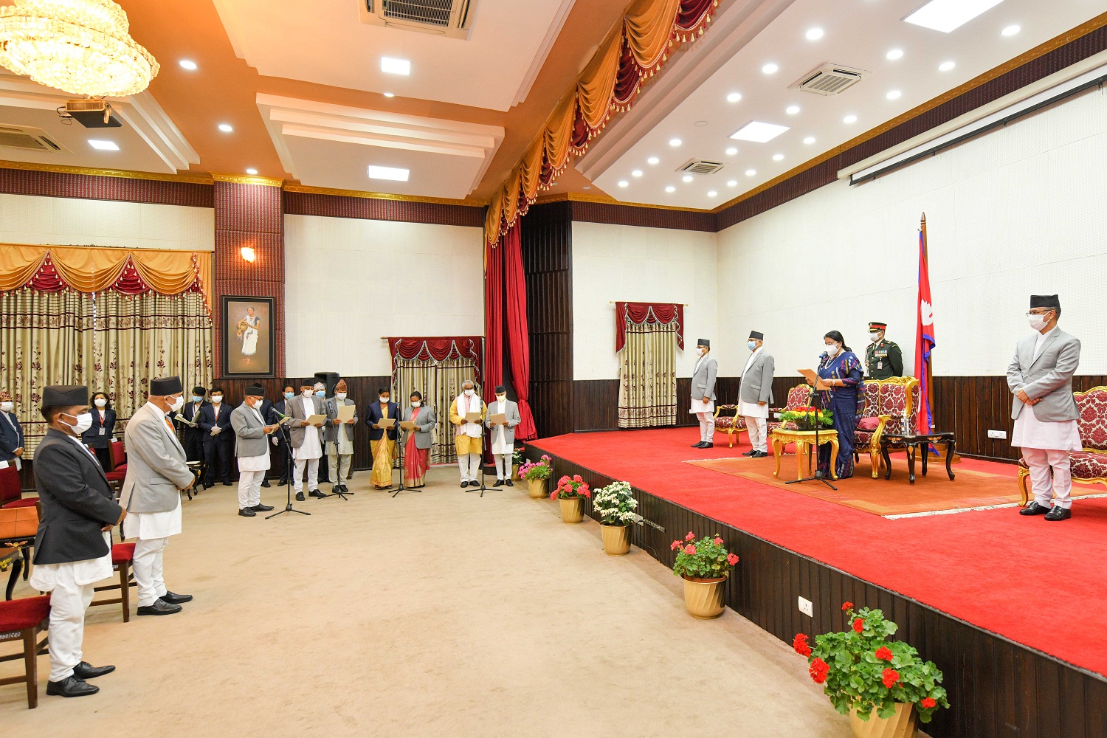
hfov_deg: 90.0
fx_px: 553
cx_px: 554
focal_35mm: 18
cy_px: 369
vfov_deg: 67.4
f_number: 4
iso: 800
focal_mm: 18
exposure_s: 1/100
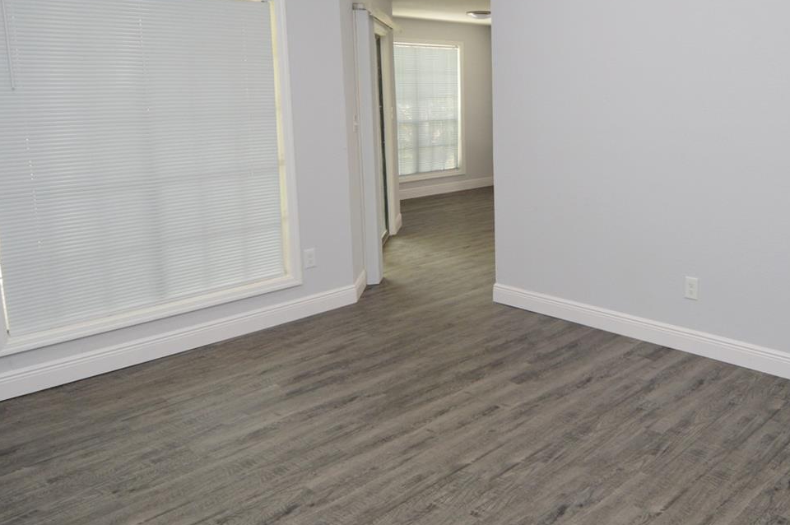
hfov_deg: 60.6
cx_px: 524
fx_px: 658
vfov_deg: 43.3
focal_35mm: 30
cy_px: 215
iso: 400
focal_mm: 12
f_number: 4
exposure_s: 1/60
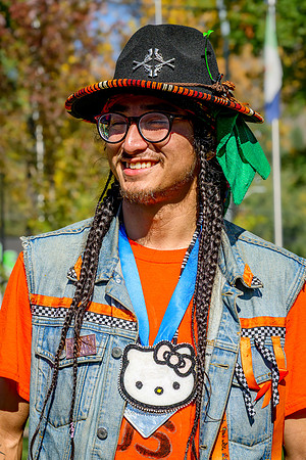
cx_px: 153
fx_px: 1810
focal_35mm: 142
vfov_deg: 14.4
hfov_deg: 9.7
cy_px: 230
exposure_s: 1/500
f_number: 8
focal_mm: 95
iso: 140
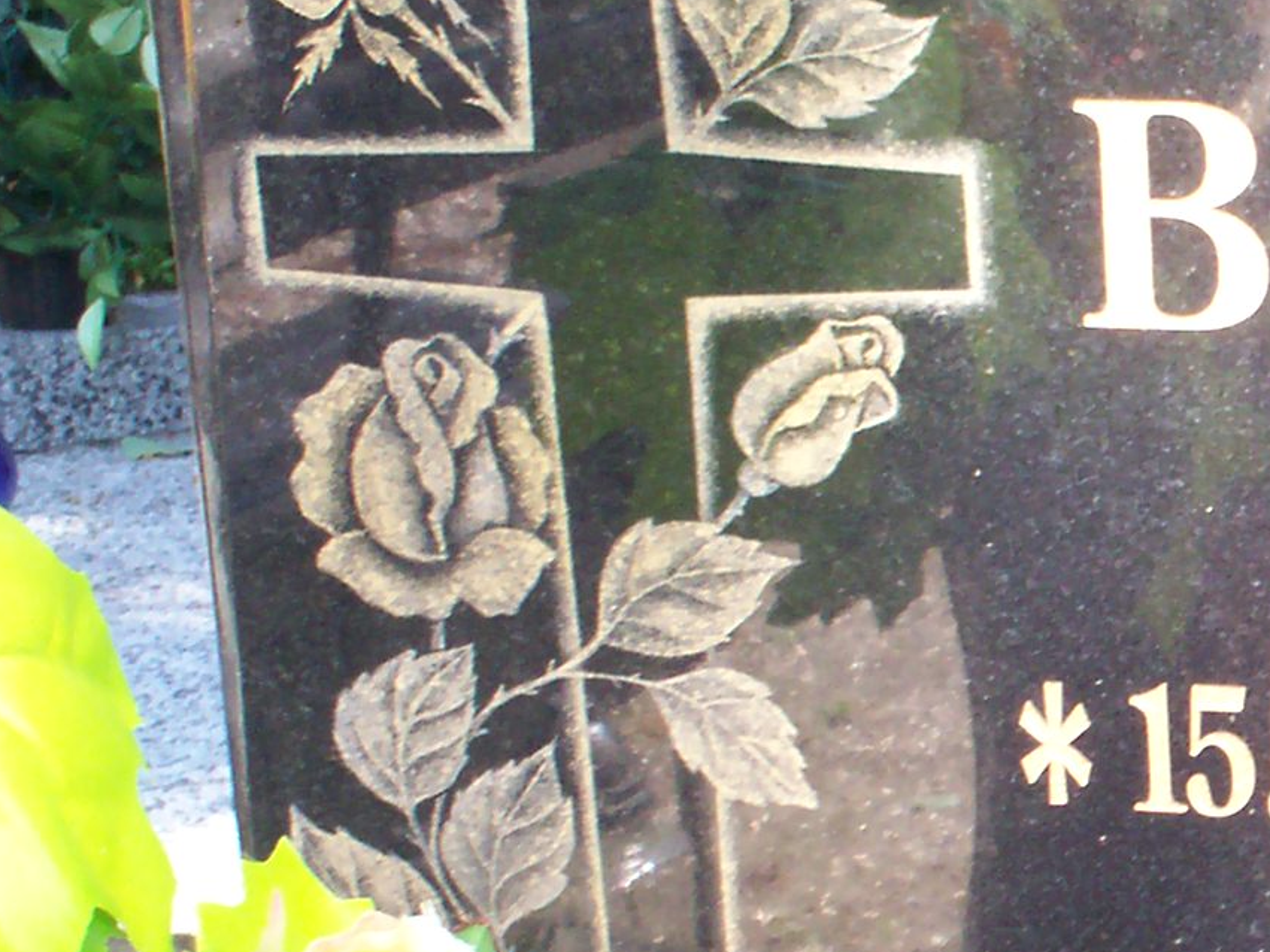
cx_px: 1652
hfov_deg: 17.0
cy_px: 673
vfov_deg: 13.5
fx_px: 3998
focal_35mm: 109
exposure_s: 1/60
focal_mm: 6
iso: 140
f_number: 4.5
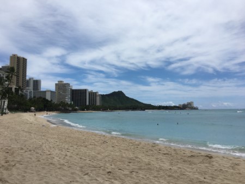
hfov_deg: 61.6
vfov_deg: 48.3
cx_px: 122
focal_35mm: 29
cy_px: 92
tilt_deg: +5.4
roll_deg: -0.4
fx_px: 205
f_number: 2.2
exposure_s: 1/4049
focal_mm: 4.15
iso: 25
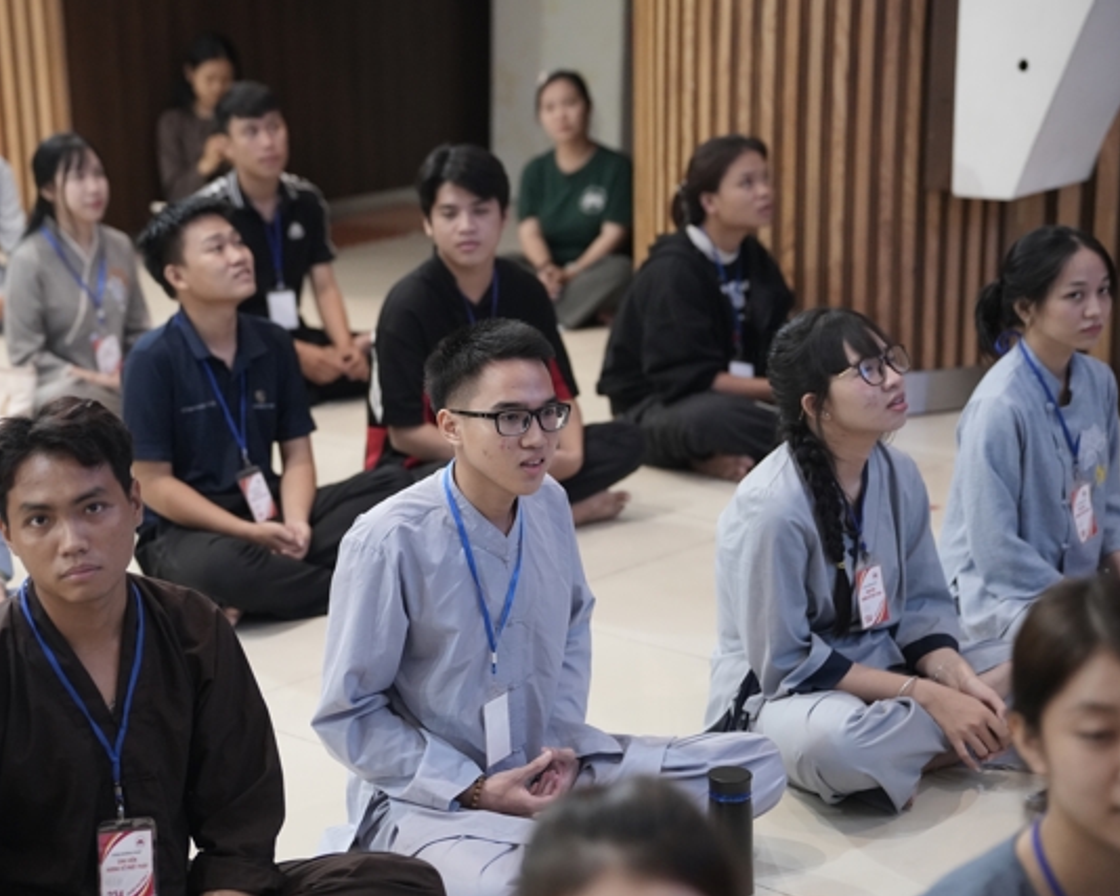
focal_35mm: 80
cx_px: 440
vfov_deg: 19.2
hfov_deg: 23.8
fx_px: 2651
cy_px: 446
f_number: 2.8
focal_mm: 70
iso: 4000
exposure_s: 1/250
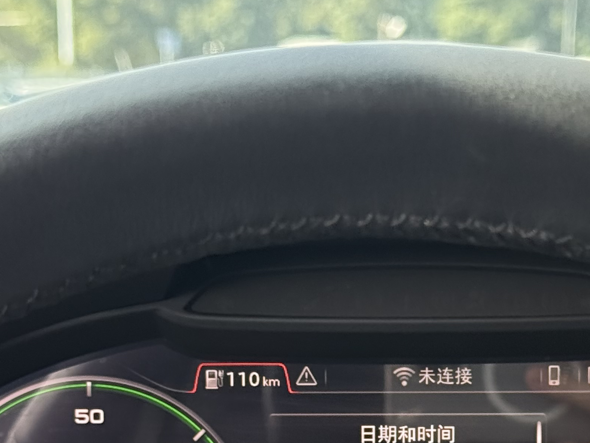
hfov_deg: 16.1
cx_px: 389
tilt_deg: -11.4
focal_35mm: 122
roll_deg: +0.7
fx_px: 2080
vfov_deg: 11.9
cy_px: 510
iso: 100
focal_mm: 6.76
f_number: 1.78
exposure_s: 1/276
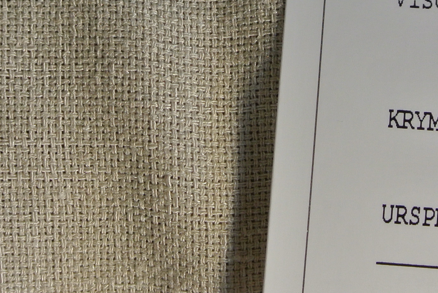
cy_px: 95
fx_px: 1498
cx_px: 236
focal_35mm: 123
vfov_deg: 11.2
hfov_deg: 16.6
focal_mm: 16.9
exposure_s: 1/125
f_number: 4.5
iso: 450
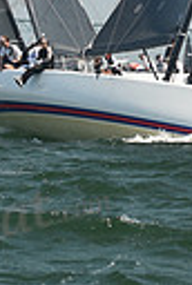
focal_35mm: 316
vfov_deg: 6.4
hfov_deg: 4.4
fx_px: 2514
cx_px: 227
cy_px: -138
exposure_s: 1/640
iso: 250
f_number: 5
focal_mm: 70
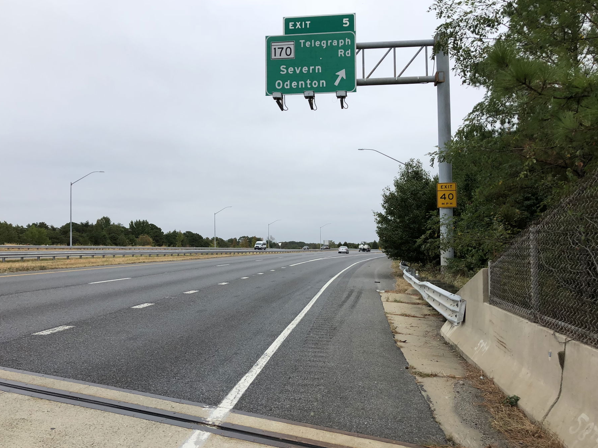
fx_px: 518
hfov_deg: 60.0
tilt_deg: +2.4
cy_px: 225
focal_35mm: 30
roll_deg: +1.2
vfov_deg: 46.8
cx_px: 292
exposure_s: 1/511
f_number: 1.8
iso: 20
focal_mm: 4
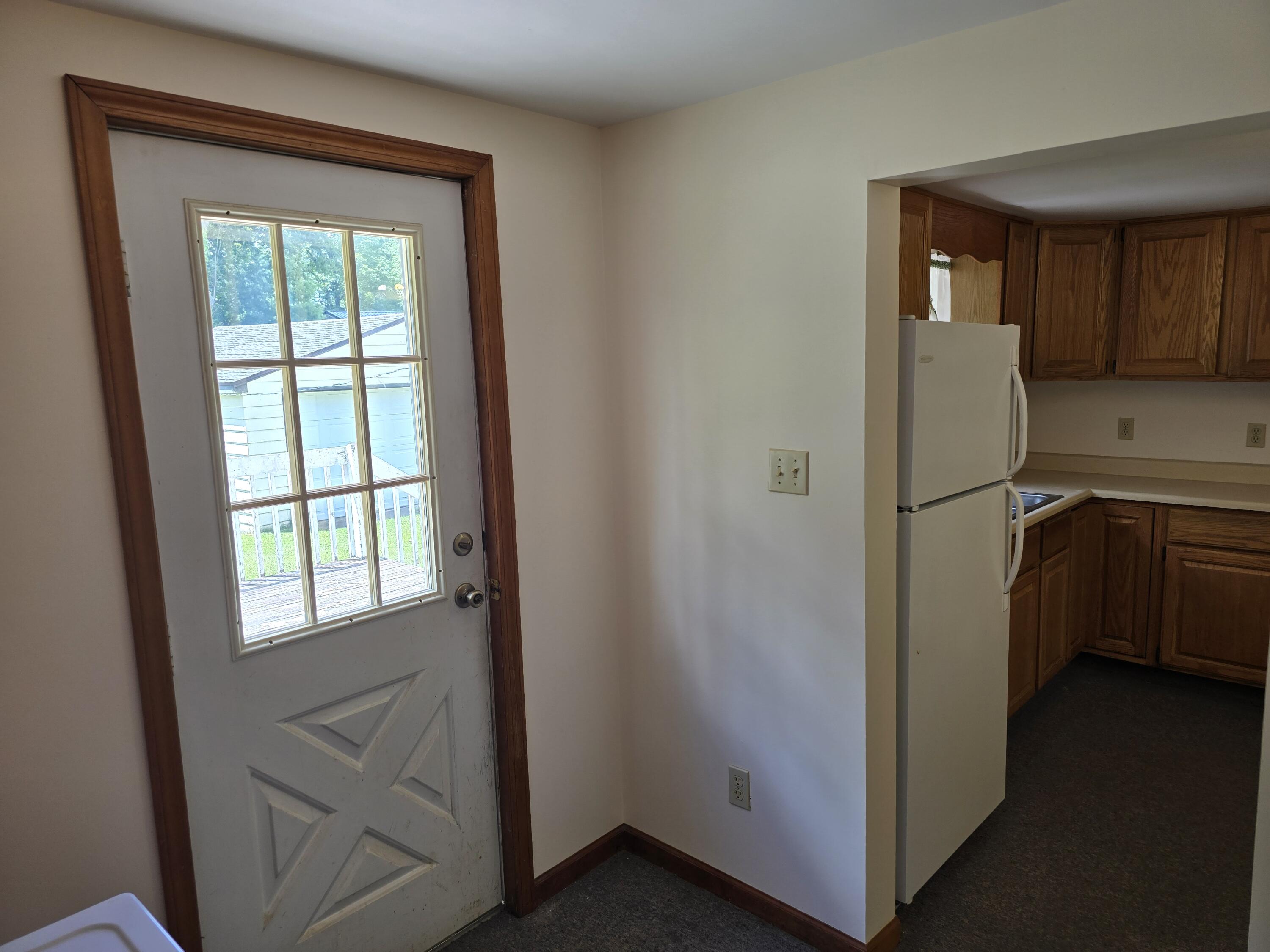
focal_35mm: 23
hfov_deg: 73.9
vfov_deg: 58.9
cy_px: 476
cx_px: 635
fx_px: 844
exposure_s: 1/120
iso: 40
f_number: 1.7
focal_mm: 6.3
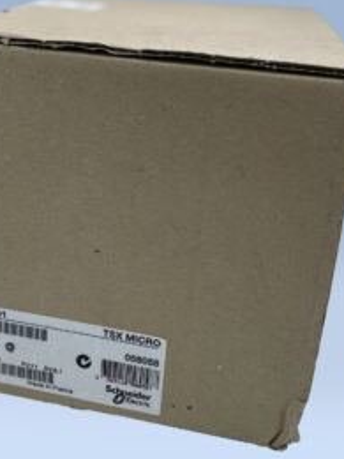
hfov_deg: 35.7
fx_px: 530
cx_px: 127
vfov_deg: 45.8
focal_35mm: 40
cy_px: 139
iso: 50
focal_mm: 4.2
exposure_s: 1/1575
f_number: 1.6
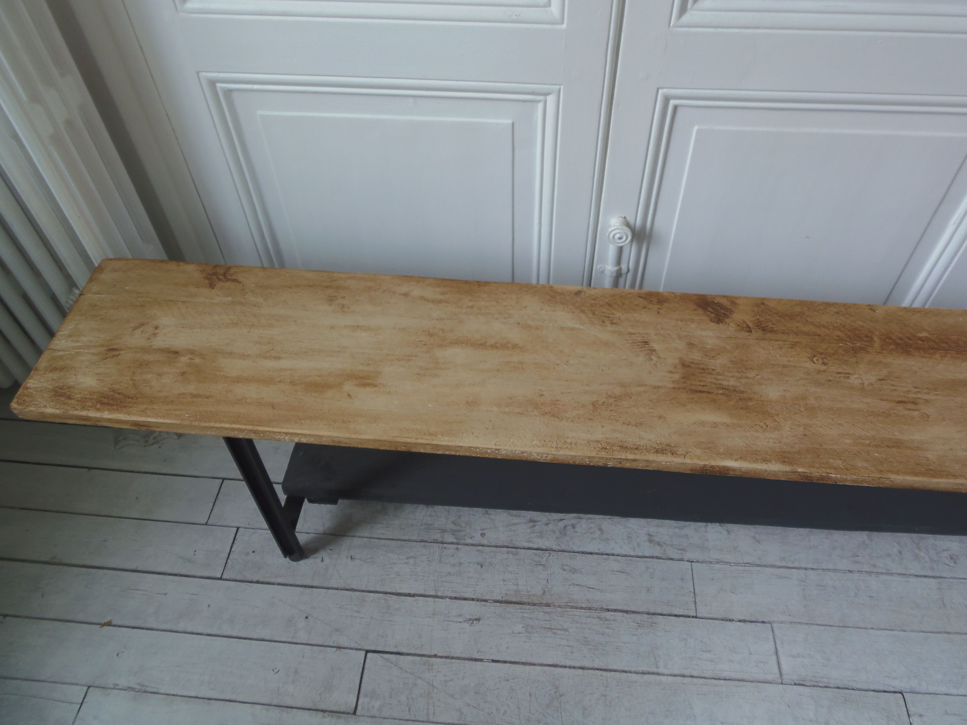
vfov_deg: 56.8
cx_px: 484
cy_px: 362
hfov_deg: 71.6
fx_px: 670
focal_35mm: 24
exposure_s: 1/30
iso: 80
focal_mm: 4.3
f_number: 2.9
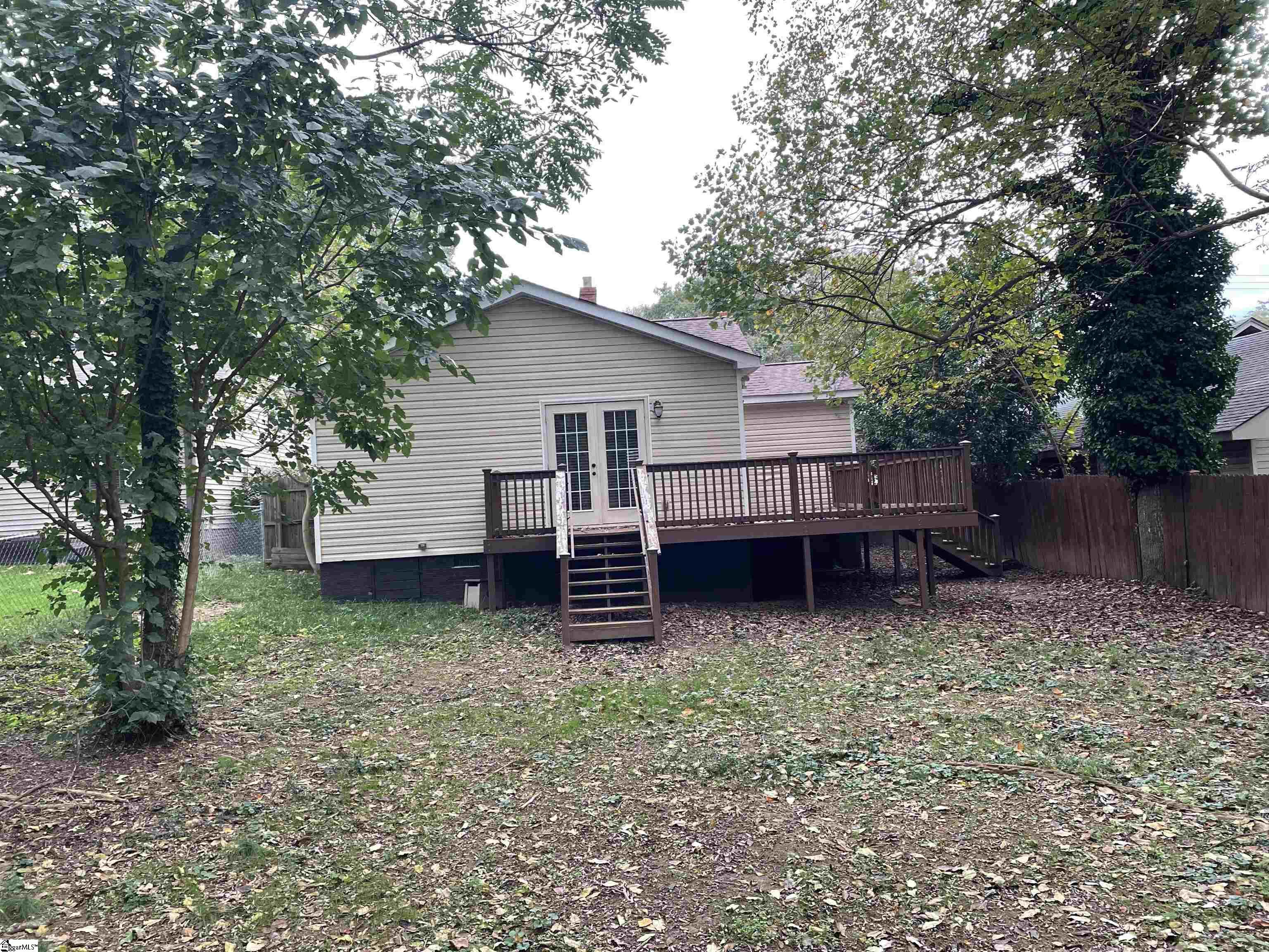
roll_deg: +4.1
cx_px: 634
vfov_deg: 53.1
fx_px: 953
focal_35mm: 26
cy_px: 476
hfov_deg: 67.3
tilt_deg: +2.7
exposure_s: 1/121
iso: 80
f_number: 1.6
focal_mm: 4.2
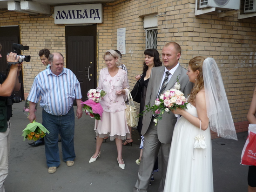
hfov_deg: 55.3
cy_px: 96
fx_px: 244
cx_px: 128
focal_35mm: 33
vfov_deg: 43.0
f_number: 2.8
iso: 100
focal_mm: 5.5
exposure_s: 1/320
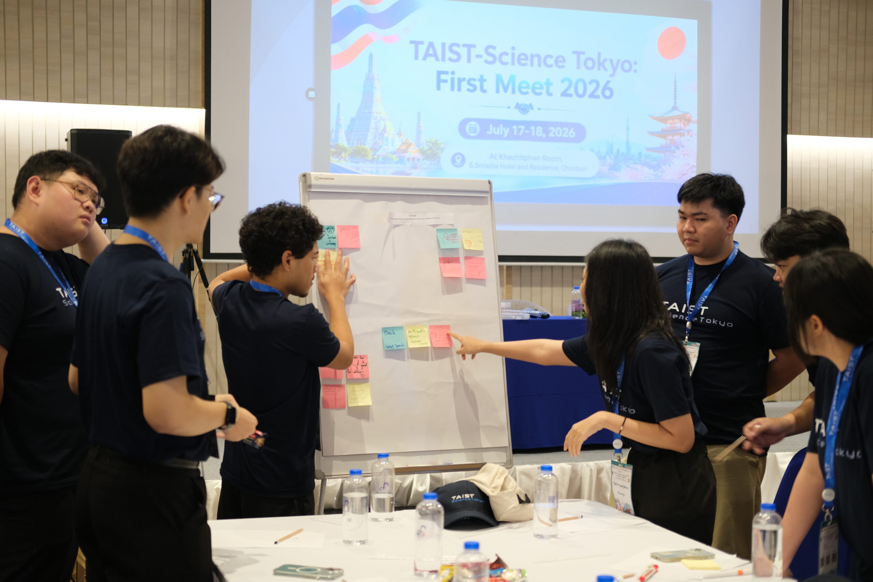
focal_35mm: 53
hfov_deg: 37.5
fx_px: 1285
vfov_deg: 25.5
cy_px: 291
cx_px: 436
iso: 500
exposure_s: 1/38
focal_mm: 35
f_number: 2
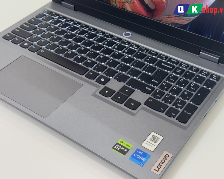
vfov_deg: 29.7
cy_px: 90
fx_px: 338
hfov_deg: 36.7
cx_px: 115
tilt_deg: -42.7
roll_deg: +2.1
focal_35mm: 51
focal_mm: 6.76
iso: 64
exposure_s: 1/50
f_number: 1.78
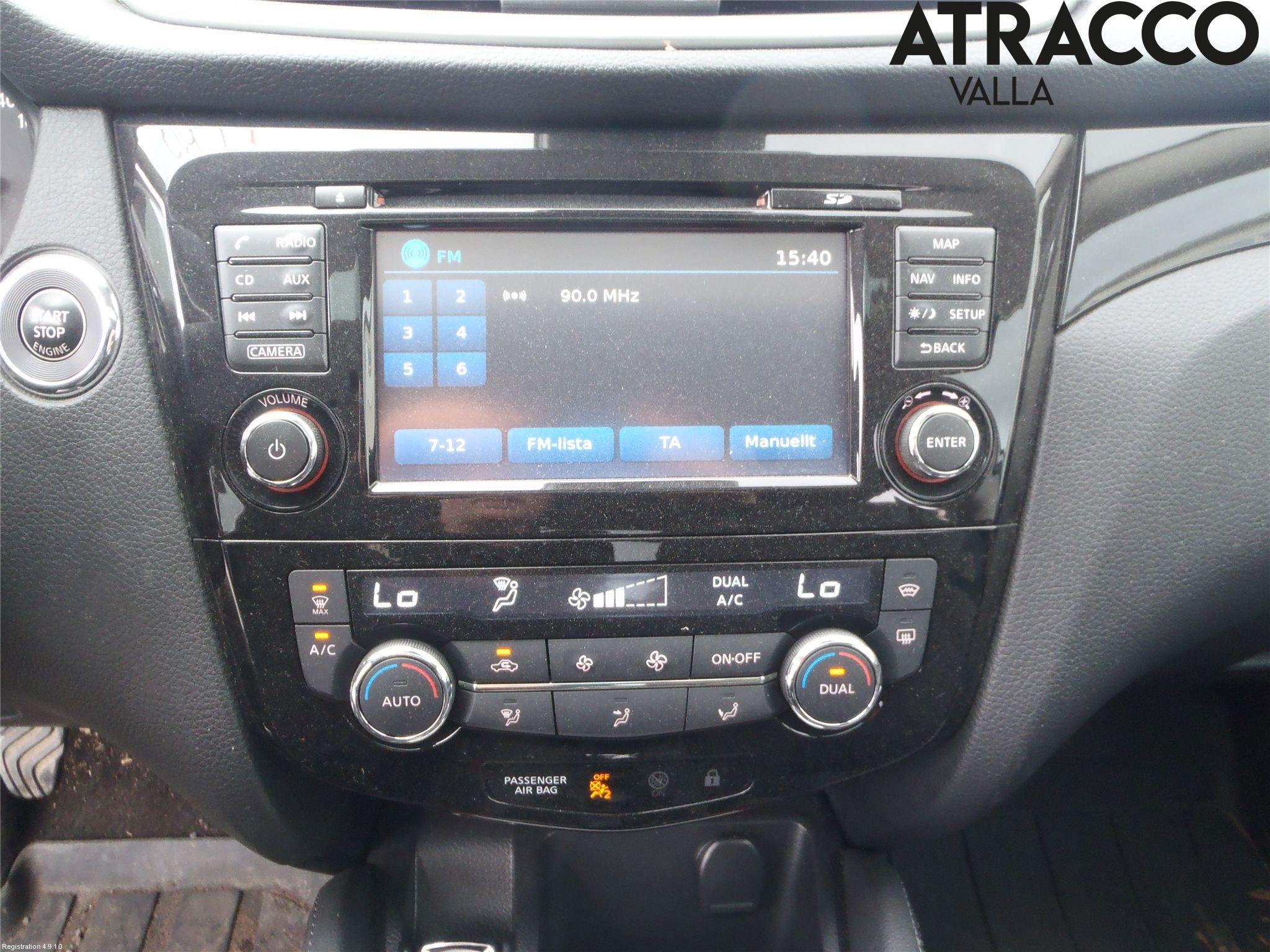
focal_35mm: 28
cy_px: 476
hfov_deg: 63.4
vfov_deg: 49.7
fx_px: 1027
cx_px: 635
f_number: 3.5
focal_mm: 5
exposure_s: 1/15
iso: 200
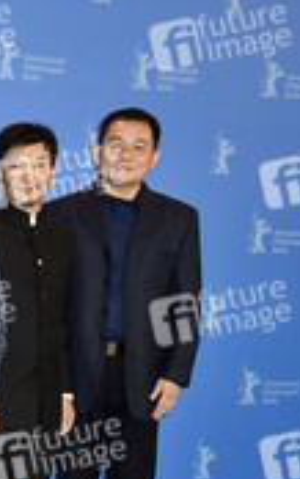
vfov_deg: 18.6
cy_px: 383
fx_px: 1450
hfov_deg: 10.8
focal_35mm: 111
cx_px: -293
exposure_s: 1/125
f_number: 5.6
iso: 500
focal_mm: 42
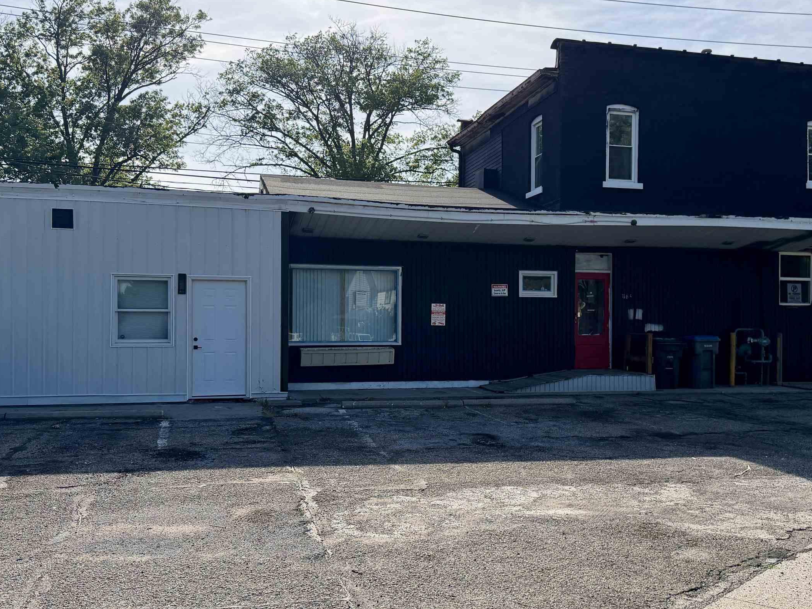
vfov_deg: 40.7
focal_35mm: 35
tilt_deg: +0.8
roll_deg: +0.2
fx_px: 821
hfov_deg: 52.5
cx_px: 454
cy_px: 316
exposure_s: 1/6711
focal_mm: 6.76
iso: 100
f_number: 1.78
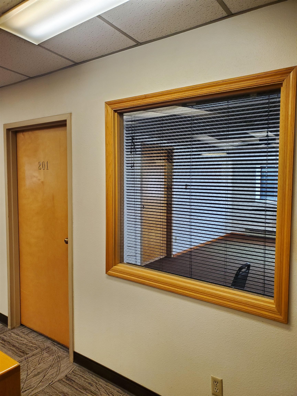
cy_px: 198
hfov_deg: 53.1
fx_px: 297
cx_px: 148
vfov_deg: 67.3
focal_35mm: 26
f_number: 2.4
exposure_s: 1/59
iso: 200
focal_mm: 4.3
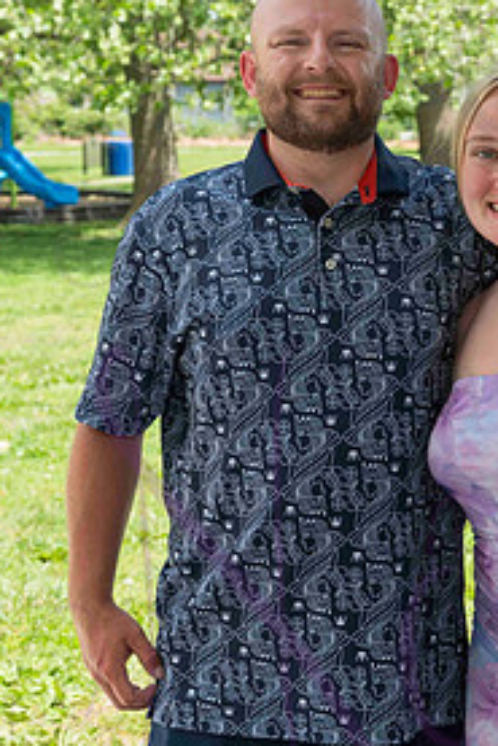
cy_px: 386
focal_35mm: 98
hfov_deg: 13.7
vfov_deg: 20.8
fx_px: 2031
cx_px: 549
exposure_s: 1/500
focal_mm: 46
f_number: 7.1
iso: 400
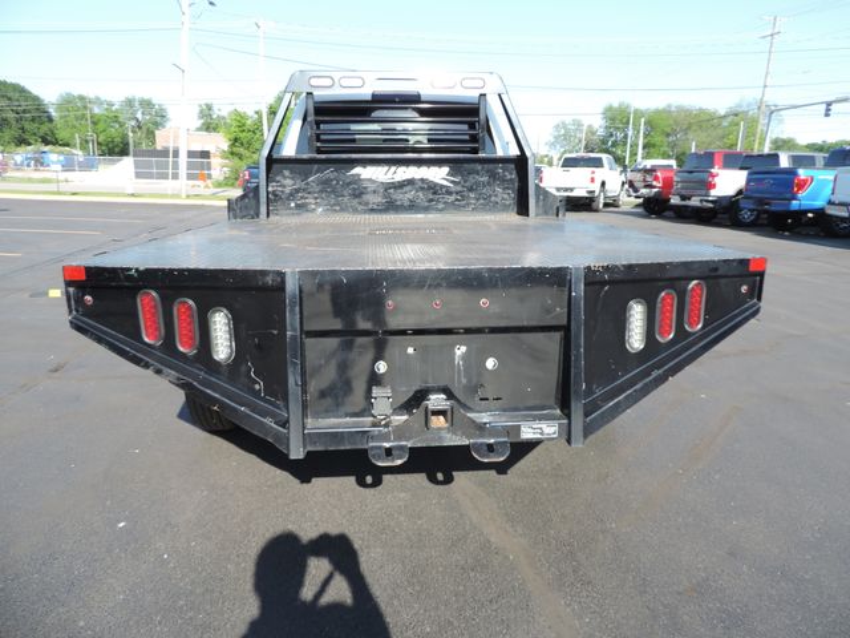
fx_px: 589
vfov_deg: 56.8
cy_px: 319
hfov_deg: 71.6
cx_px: 425
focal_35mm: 24
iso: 80
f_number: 3
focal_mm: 4.3
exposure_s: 1/400
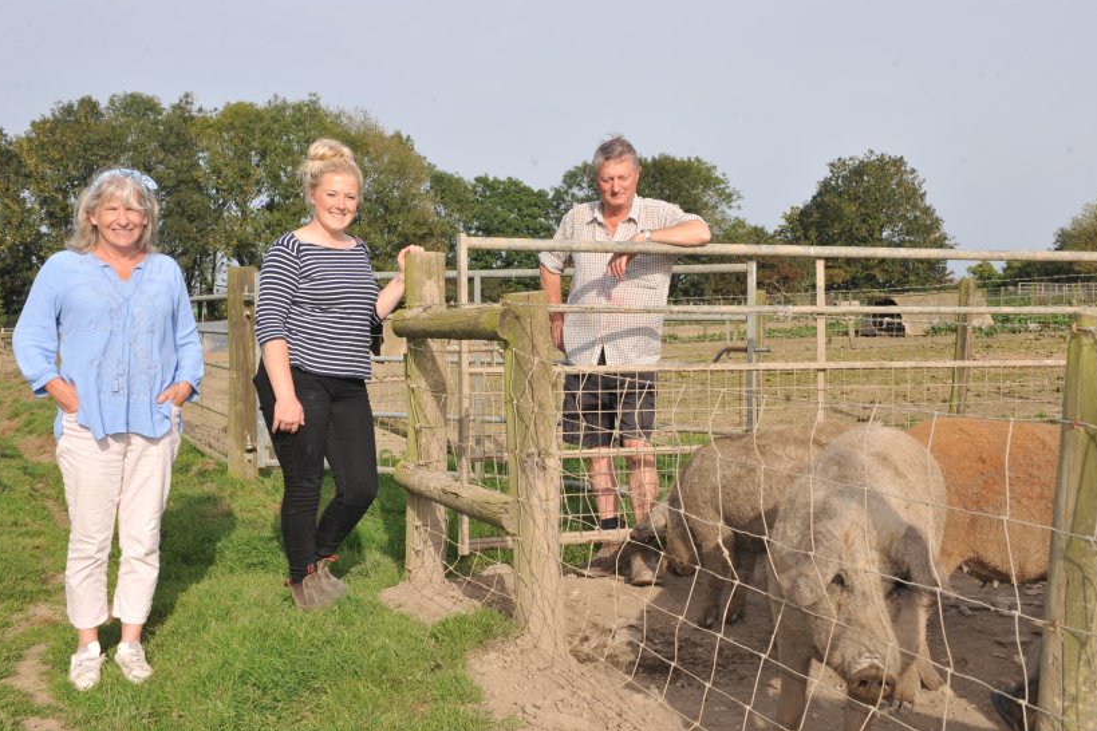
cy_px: 358
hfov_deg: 47.4
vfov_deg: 32.6
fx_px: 1249
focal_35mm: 41
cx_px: 544
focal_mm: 40
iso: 400
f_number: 13
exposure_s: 1/320
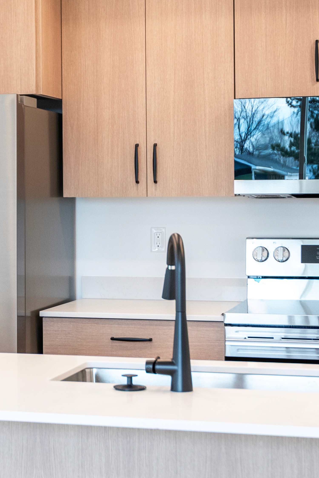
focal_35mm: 93
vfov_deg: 21.9
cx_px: 51
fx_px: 1235
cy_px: 186
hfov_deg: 14.6
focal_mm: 35
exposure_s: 1/125
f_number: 4
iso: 800
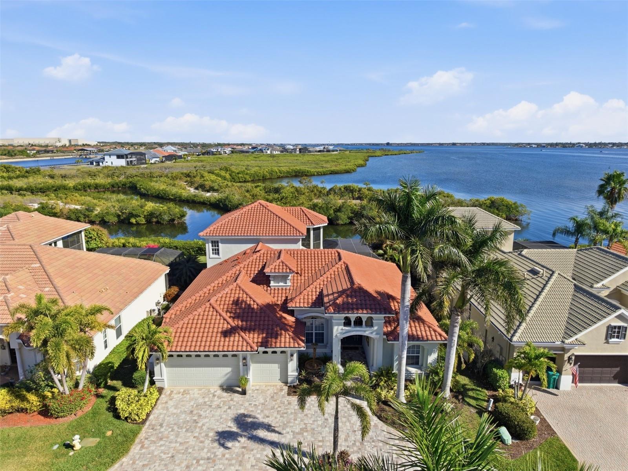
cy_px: 236
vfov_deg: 56.8
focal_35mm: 24
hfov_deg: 71.6
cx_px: 314
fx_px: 435
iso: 100
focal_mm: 8.7
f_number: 1.8
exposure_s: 1/4000
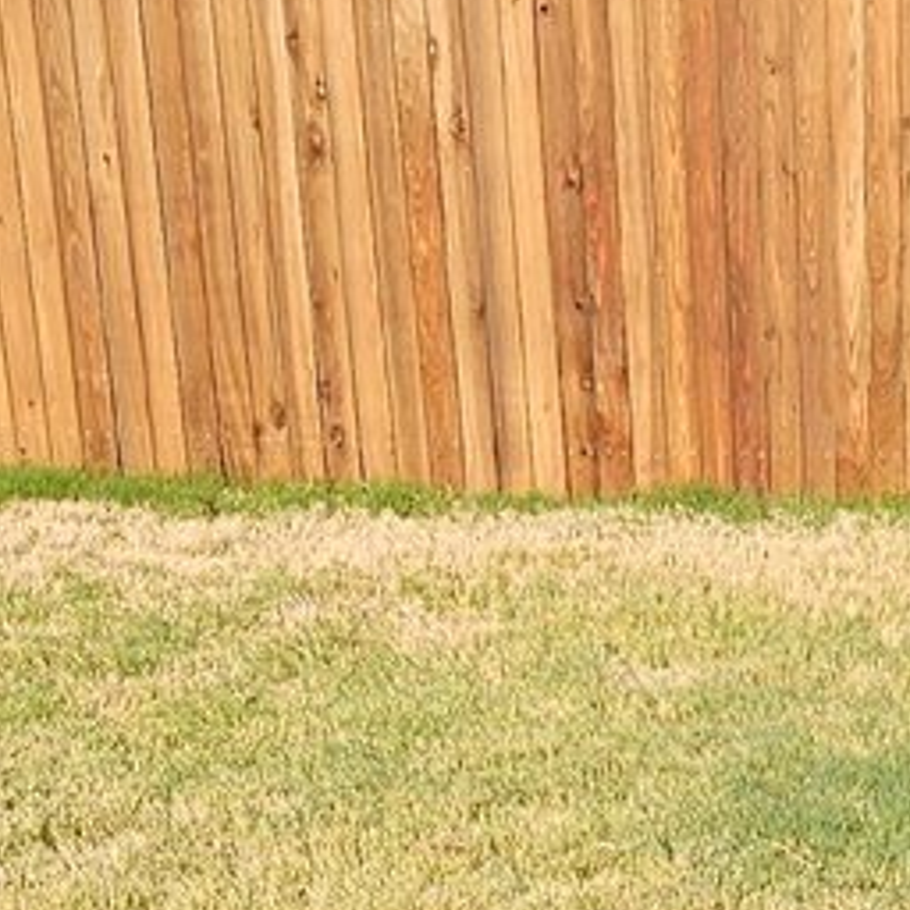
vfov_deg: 12.1
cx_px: 1024
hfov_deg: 13.4
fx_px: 3777
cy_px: 1875
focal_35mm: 127
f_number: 1.8
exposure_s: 1/1212
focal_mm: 5.4
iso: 25
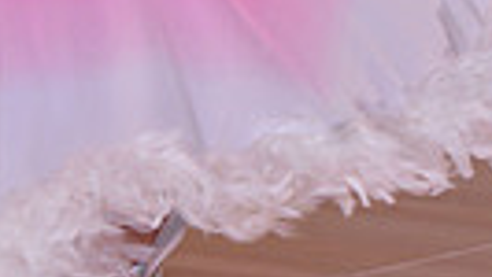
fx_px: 10991
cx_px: -102
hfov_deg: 2.6
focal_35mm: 842
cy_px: -502
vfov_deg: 1.4
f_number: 5.6
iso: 1600
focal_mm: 185
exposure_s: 1/250
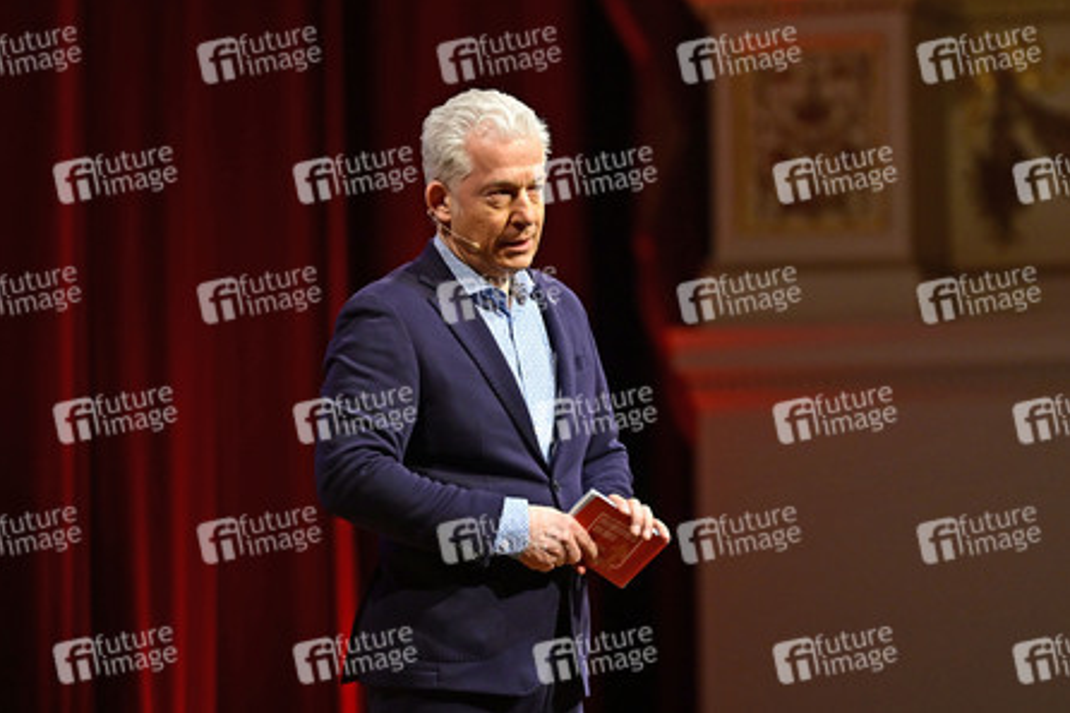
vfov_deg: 6.8
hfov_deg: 10.2
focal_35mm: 202
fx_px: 6001
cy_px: 355
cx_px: 531
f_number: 2.8
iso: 2500
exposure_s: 1/320
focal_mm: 200
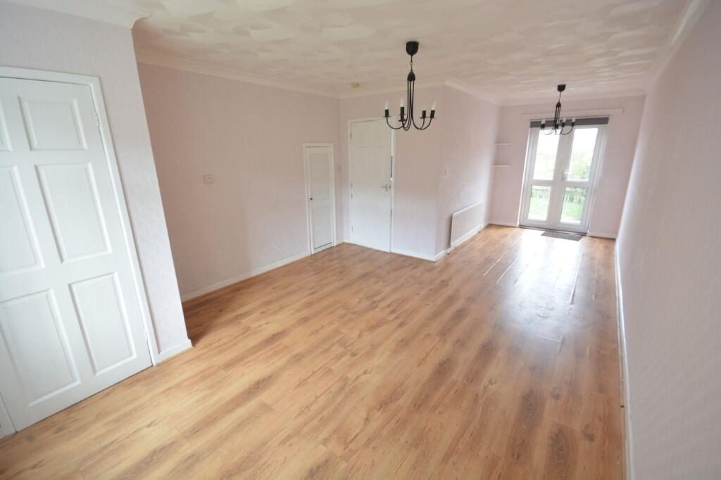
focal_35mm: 15
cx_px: 360
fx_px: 300
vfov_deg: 77.3
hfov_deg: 100.4
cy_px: 240
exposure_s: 1/10
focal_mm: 10
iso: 400
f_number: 8
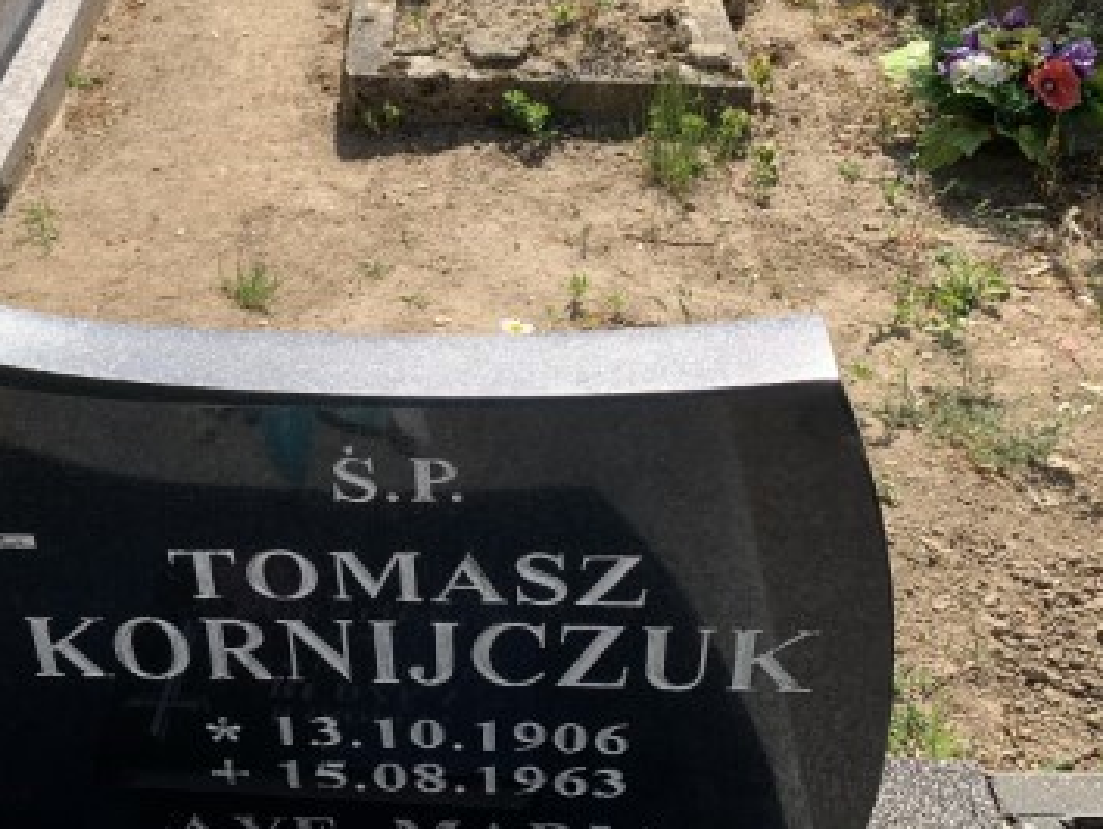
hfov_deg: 39.4
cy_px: 237
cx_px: 290
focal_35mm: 47
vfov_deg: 30.5
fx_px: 1499
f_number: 1.8
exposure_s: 1/1661
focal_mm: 4.25
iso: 25
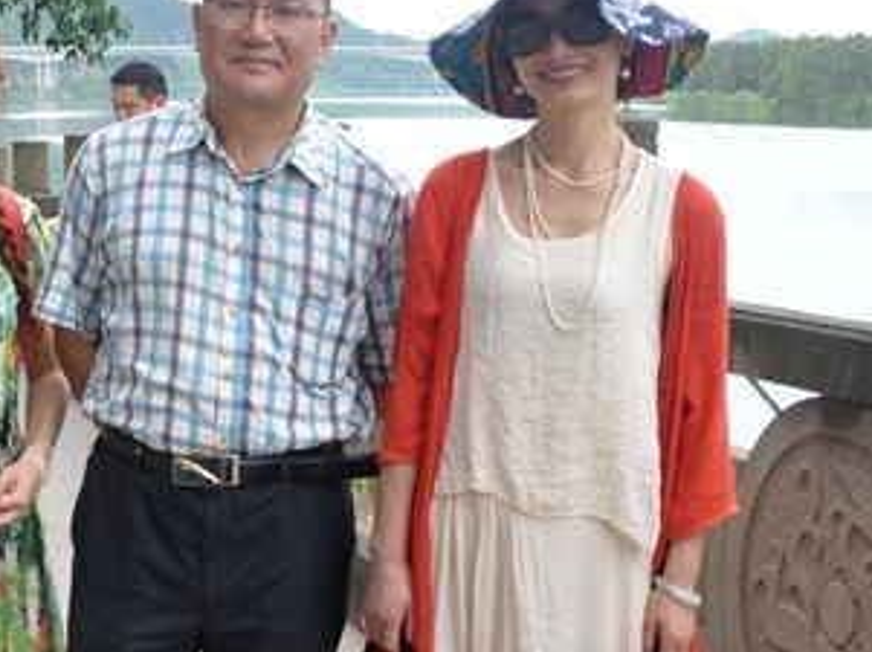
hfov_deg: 27.4
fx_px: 1736
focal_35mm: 69
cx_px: 133
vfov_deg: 21.0
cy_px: 520
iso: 320
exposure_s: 1/200
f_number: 9
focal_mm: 18
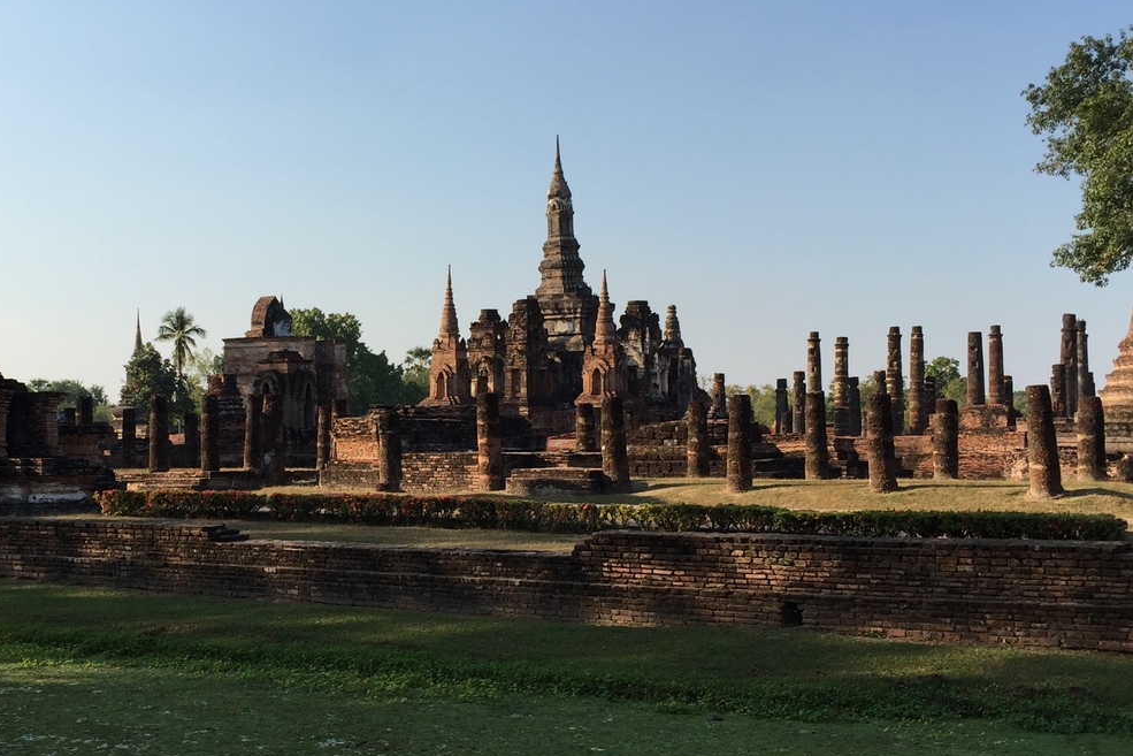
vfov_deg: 27.5
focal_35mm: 49
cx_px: 398
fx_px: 1542
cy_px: 420
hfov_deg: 40.0
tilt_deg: +1.0
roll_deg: -0.2
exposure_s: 1/1236
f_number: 2.2
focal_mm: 4.15
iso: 32
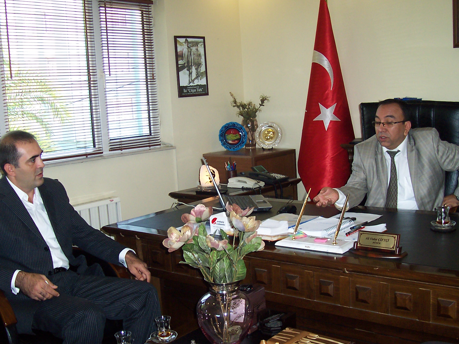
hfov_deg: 44.8
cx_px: 230
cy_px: 189
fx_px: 557
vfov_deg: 34.3
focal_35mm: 42
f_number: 2.8
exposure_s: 1/60
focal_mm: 5.6
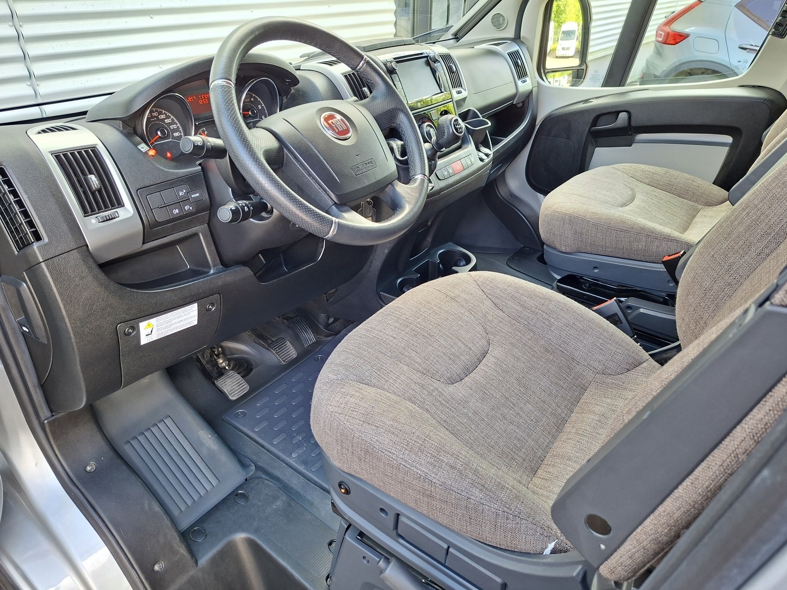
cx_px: 394
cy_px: 295
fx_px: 523
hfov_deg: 73.9
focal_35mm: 23
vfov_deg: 58.9
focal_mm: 5.54
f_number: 1.8
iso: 200
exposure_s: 1/100
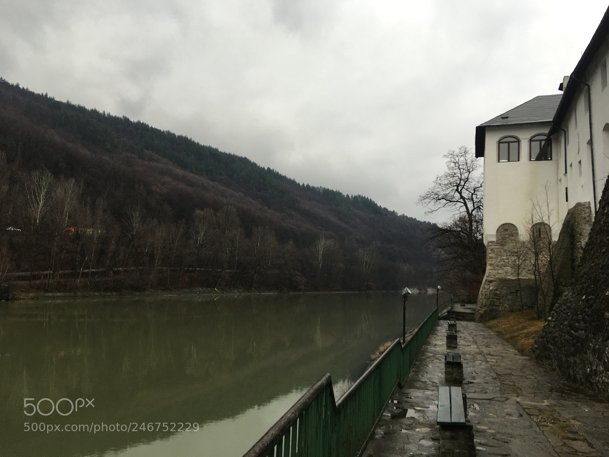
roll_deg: -1.7
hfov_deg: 61.7
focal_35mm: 29
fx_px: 510
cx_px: 304
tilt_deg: +5.0
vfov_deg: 48.2
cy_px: 228
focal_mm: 4.15
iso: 32
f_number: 2.2
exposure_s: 1/100
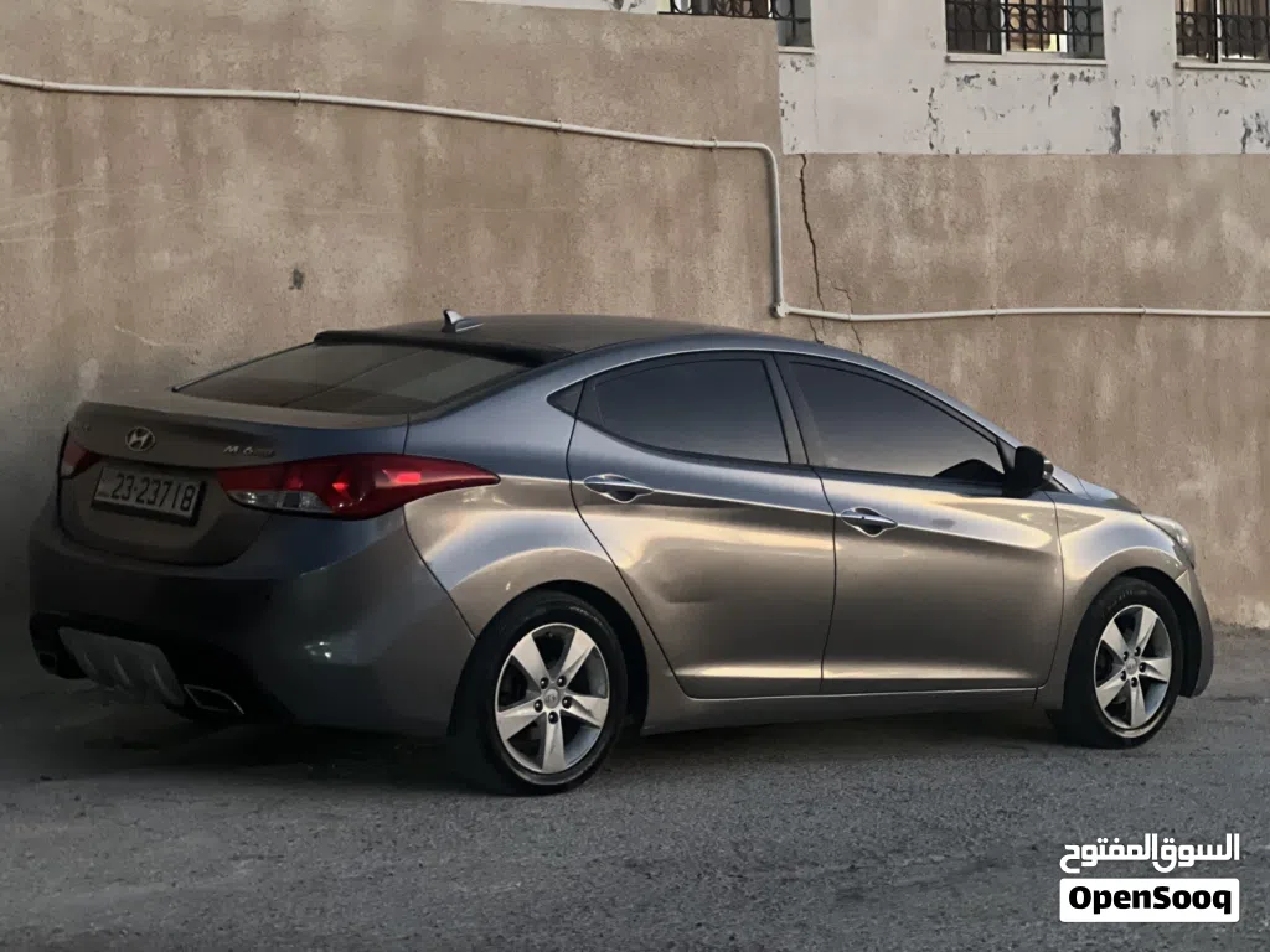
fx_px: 2825
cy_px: 476
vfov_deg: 19.1
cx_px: 635
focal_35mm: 77
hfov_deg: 25.3
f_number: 2.8
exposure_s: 1/14
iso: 1250
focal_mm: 9
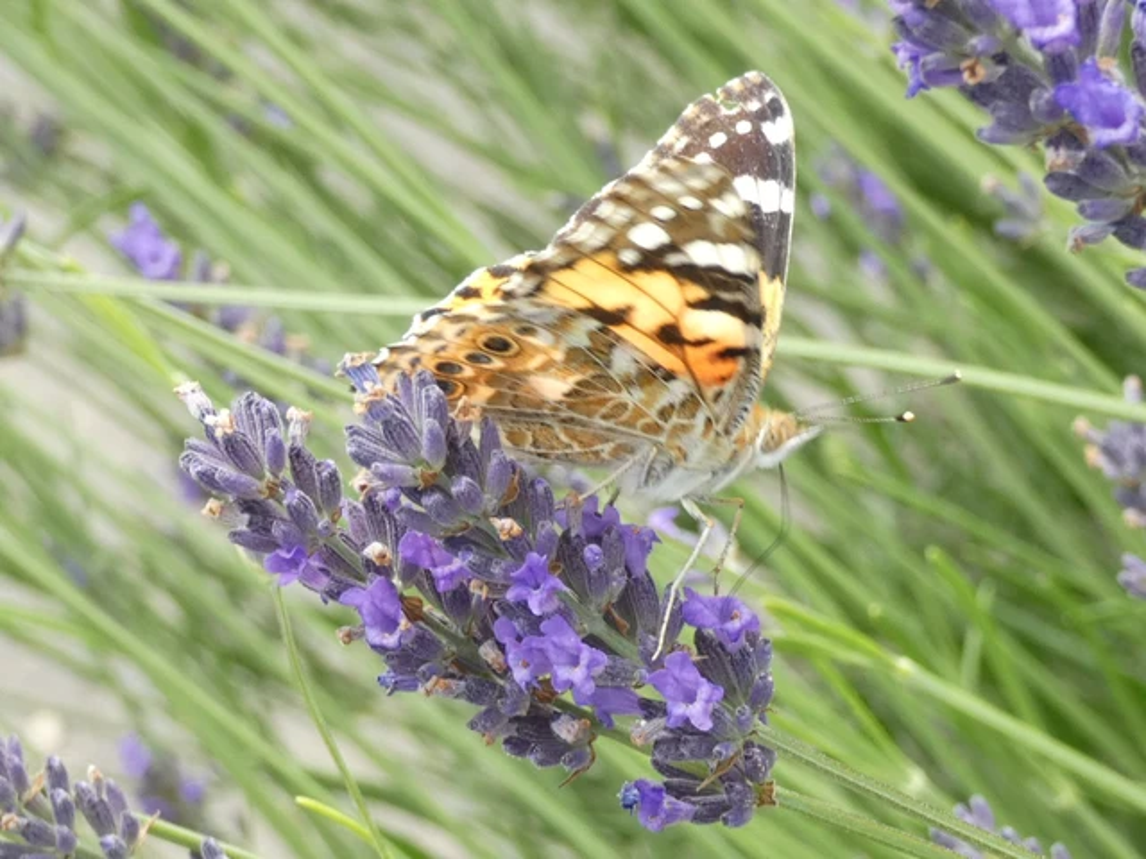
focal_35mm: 102
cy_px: 430
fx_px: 3377
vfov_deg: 14.5
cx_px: 573
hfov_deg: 19.3
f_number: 4.9
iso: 160
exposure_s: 1/80
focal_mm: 18.3
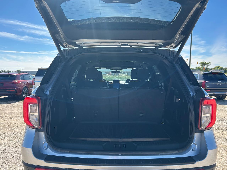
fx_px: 170
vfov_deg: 53.1
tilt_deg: -4.4
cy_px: 85
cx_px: 114
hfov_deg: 67.3
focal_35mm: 26
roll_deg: -0.1
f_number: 1.5
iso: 50
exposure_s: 1/1808
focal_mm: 5.7
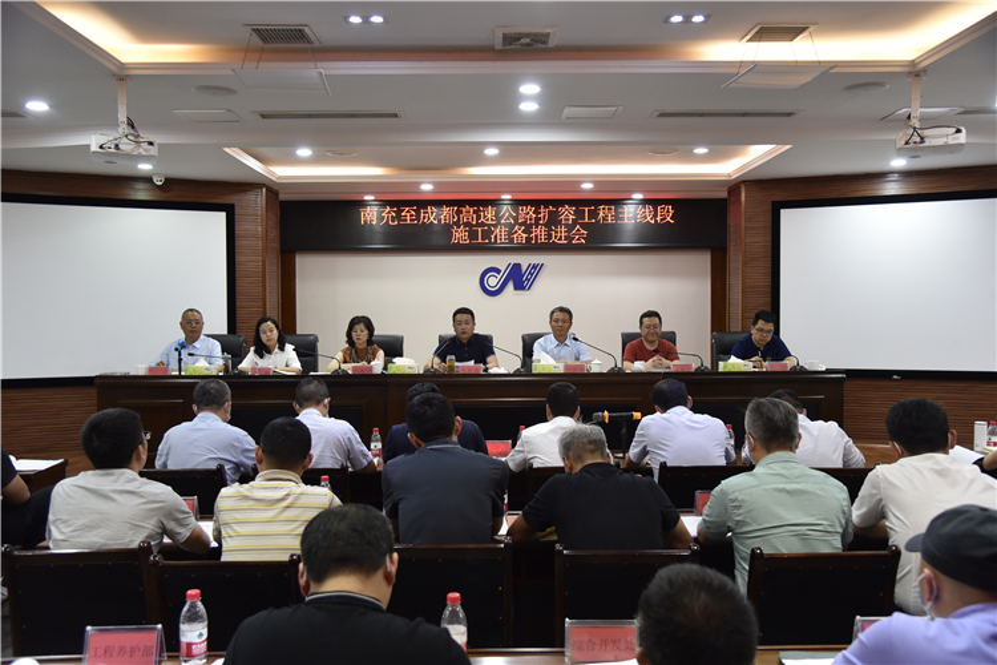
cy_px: 332
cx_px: 498
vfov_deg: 41.1
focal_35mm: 32
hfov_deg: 58.7
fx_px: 886
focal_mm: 32
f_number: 4
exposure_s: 1/60
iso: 1250
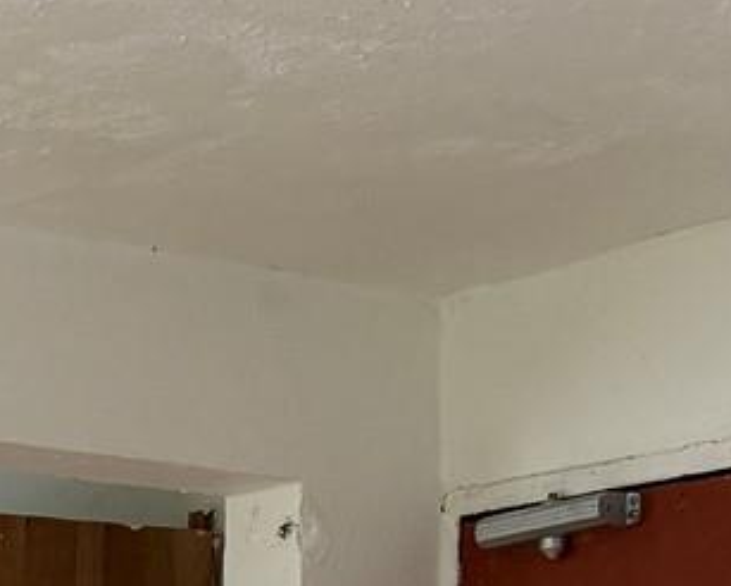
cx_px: -288
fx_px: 2641
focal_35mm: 122
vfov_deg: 11.4
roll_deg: -0.6
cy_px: 1160
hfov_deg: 14.9
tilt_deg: -4.4
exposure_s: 1/76
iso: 200
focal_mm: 6.76
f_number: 1.78
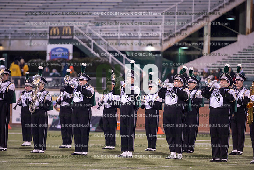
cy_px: 85
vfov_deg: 7.0
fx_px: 1376
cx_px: 127
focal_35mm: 195
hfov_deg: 10.5
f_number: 2.8
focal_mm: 195
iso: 2500
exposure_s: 1/1250
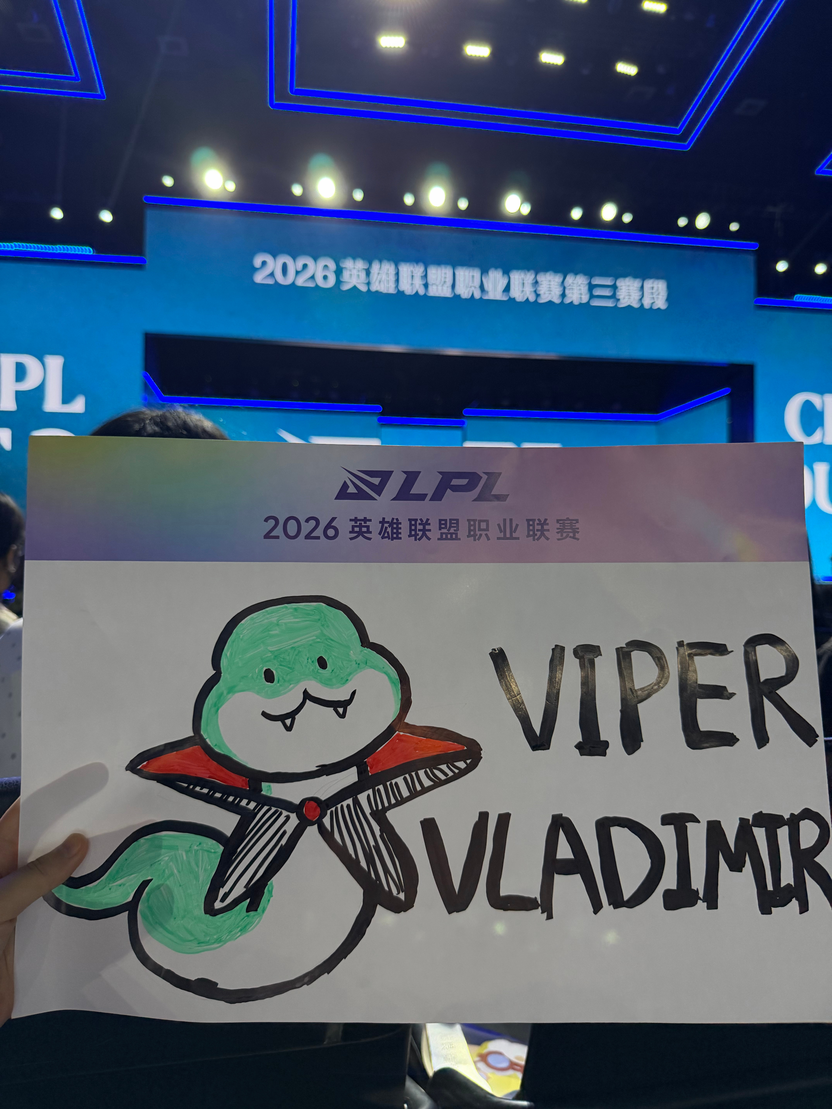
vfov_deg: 71.6
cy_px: 554
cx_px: 416
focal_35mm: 24
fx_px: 769
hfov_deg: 56.8
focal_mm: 6.76
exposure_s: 1/60
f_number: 1.78
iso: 320
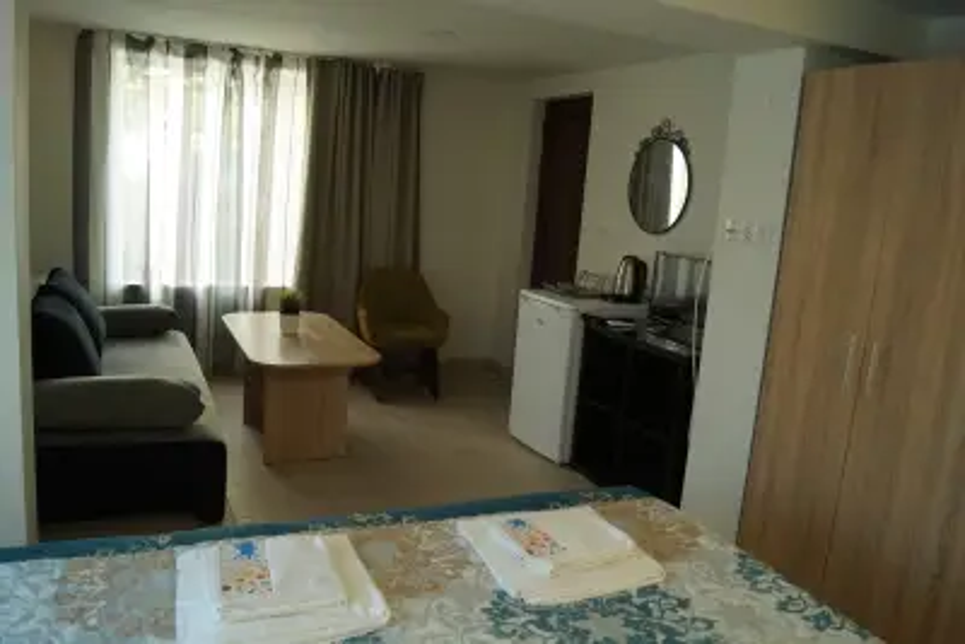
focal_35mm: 27
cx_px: 482
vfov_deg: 48.0
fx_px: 724
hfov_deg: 67.4
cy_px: 322
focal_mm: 18
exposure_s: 1/60
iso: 800
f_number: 4
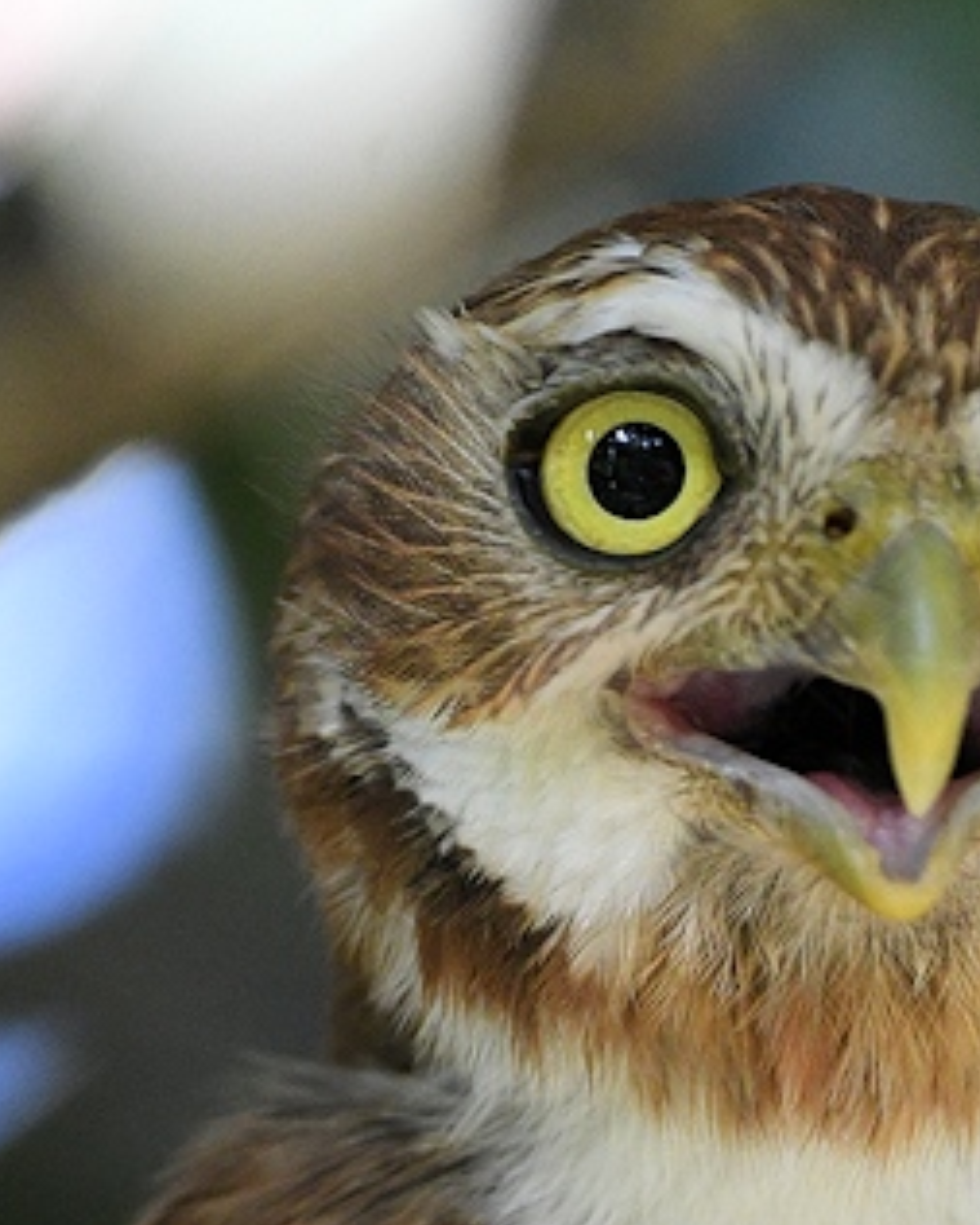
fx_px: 82586
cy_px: 1903
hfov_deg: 0.7
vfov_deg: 0.8
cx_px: 974
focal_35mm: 2279
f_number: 4
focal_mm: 500
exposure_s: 1/1250
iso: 1600
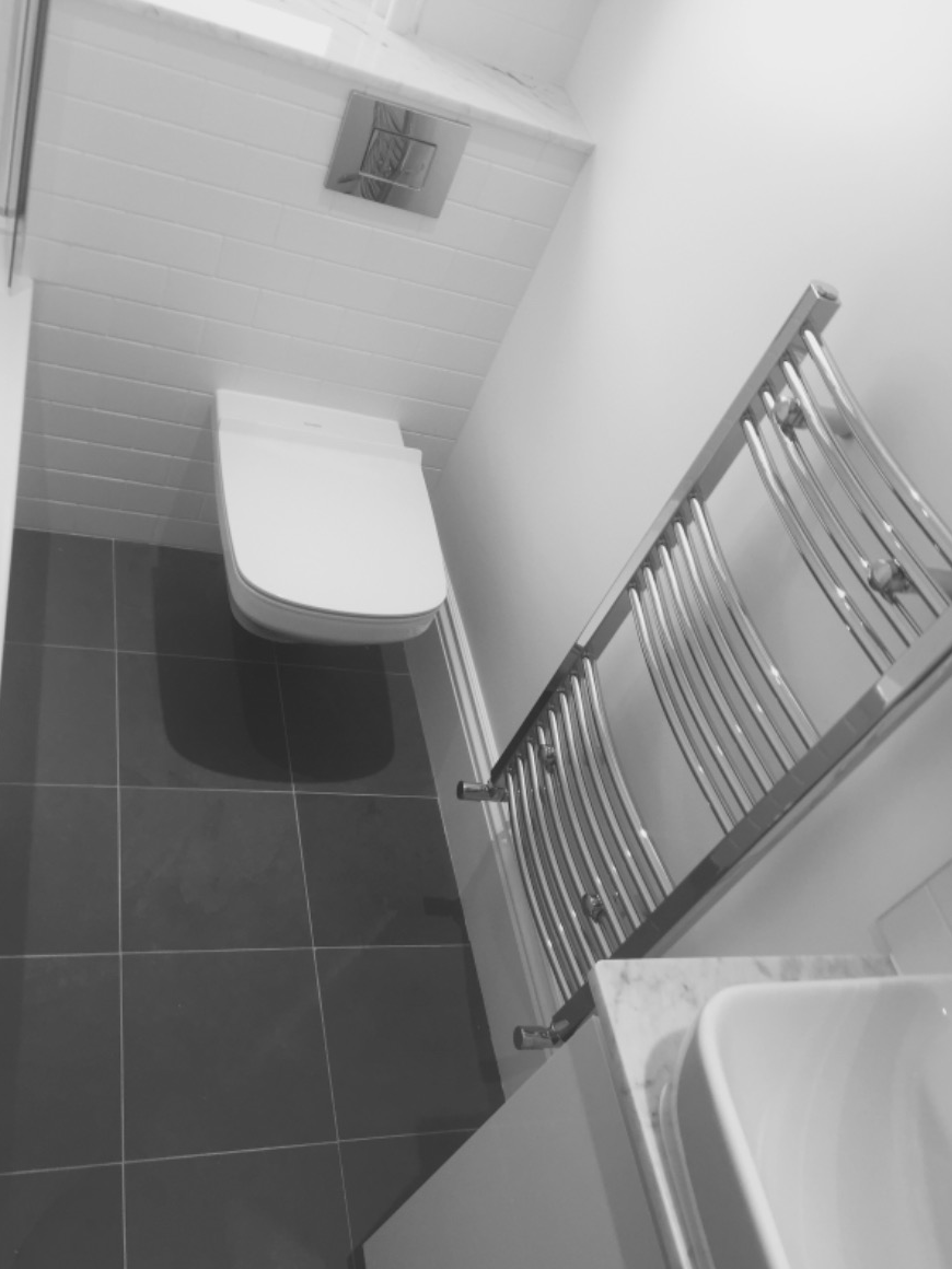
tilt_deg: -42.4
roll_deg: -29.6
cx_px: 462
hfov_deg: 46.8
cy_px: 648
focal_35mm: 30
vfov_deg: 60.0
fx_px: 1100
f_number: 2.2
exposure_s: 1/50
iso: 32
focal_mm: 4.15
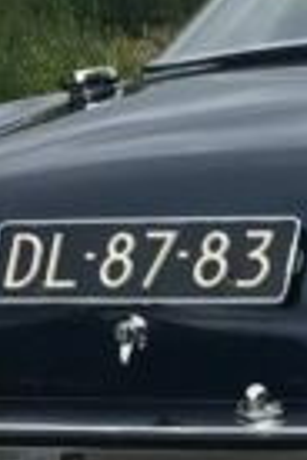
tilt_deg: -12.7
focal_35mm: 186
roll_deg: +2.8
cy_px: 498
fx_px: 2379
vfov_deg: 10.9
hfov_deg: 7.2
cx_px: 581
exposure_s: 1/1241
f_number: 2.2
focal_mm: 4.15
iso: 25
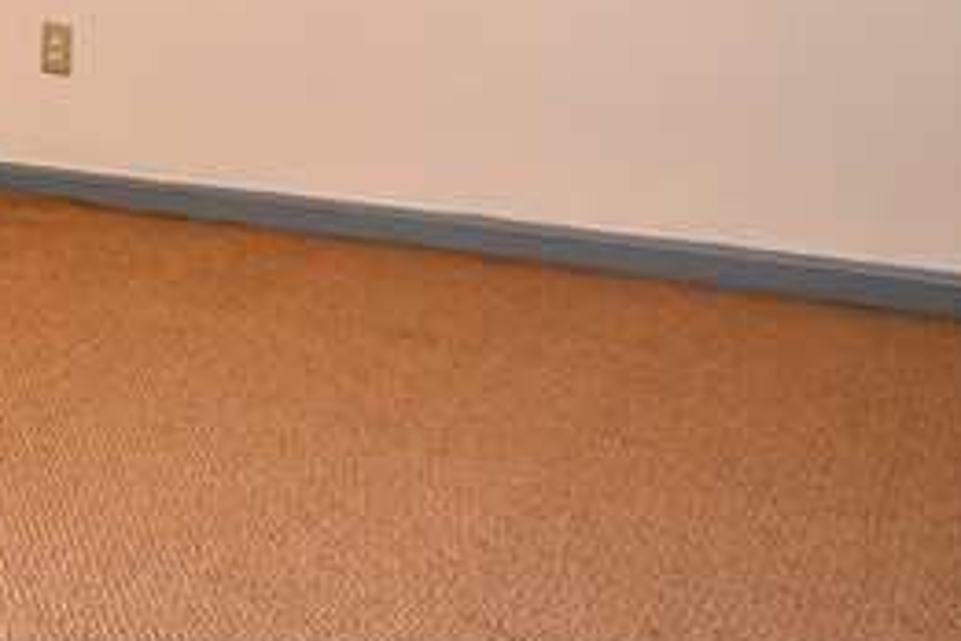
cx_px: -287
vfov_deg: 17.2
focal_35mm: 75
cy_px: -155
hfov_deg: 23.8
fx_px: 2002
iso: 360
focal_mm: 12
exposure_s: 1/60
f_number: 4
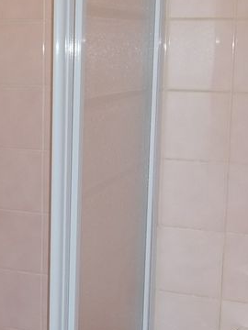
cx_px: -6
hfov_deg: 14.5
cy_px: 271
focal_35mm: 100
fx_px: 955
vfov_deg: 19.4
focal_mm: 6.5
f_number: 3.1
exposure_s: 1/30
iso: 64
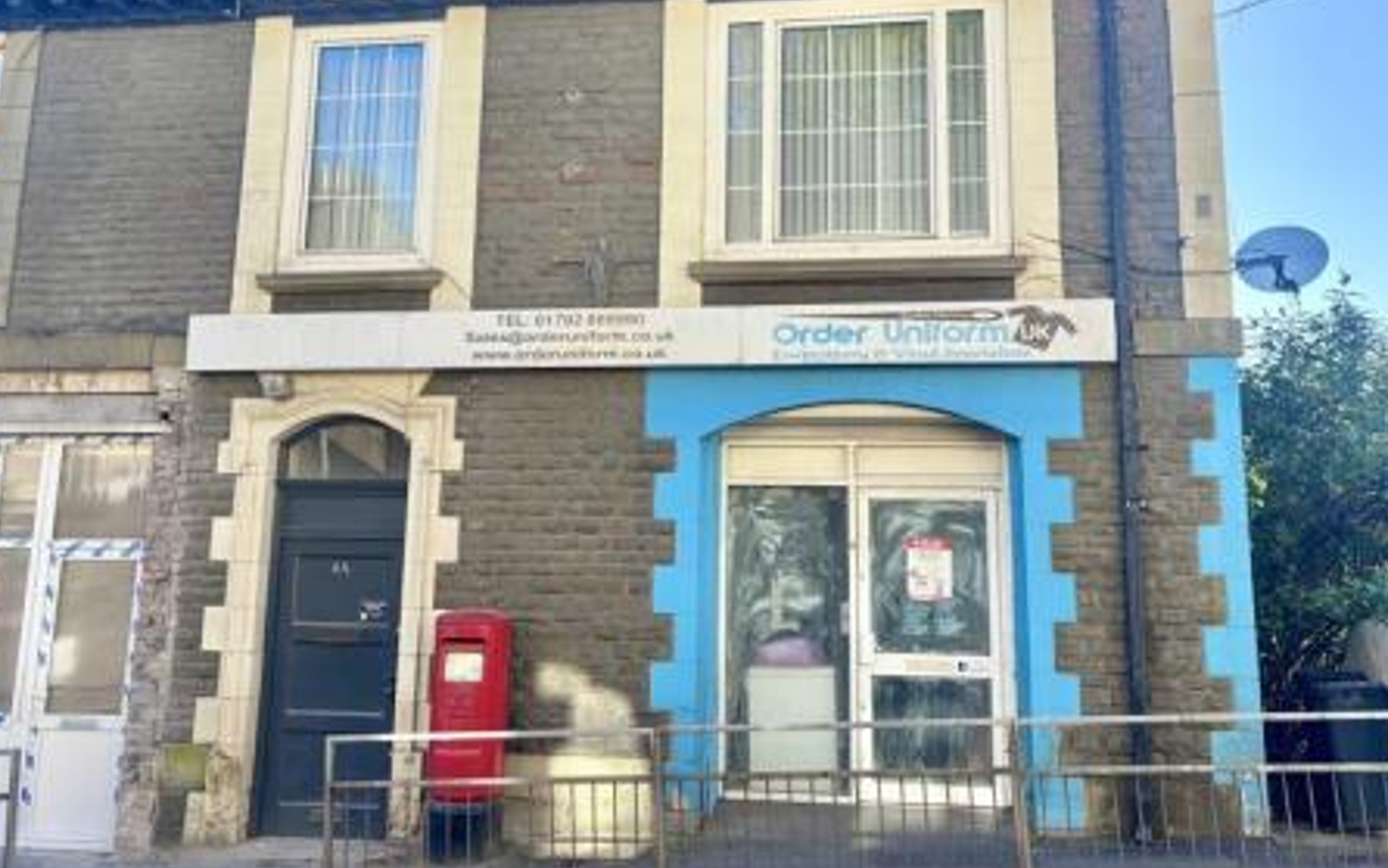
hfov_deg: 54.0
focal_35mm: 36
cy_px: 266
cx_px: 714
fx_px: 1362
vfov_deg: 34.9
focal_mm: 5.96
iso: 50
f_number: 1.6
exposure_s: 1/811
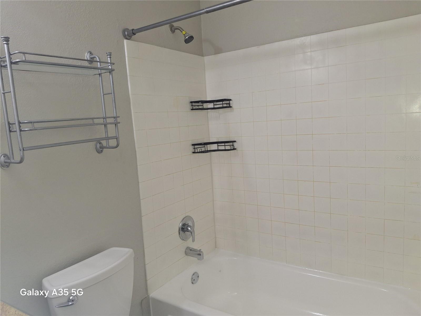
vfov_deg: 54.9
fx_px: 304
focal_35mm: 25
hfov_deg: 69.4
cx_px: 210
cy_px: 158
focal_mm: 4.69
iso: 100
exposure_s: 1/100
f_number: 1.8
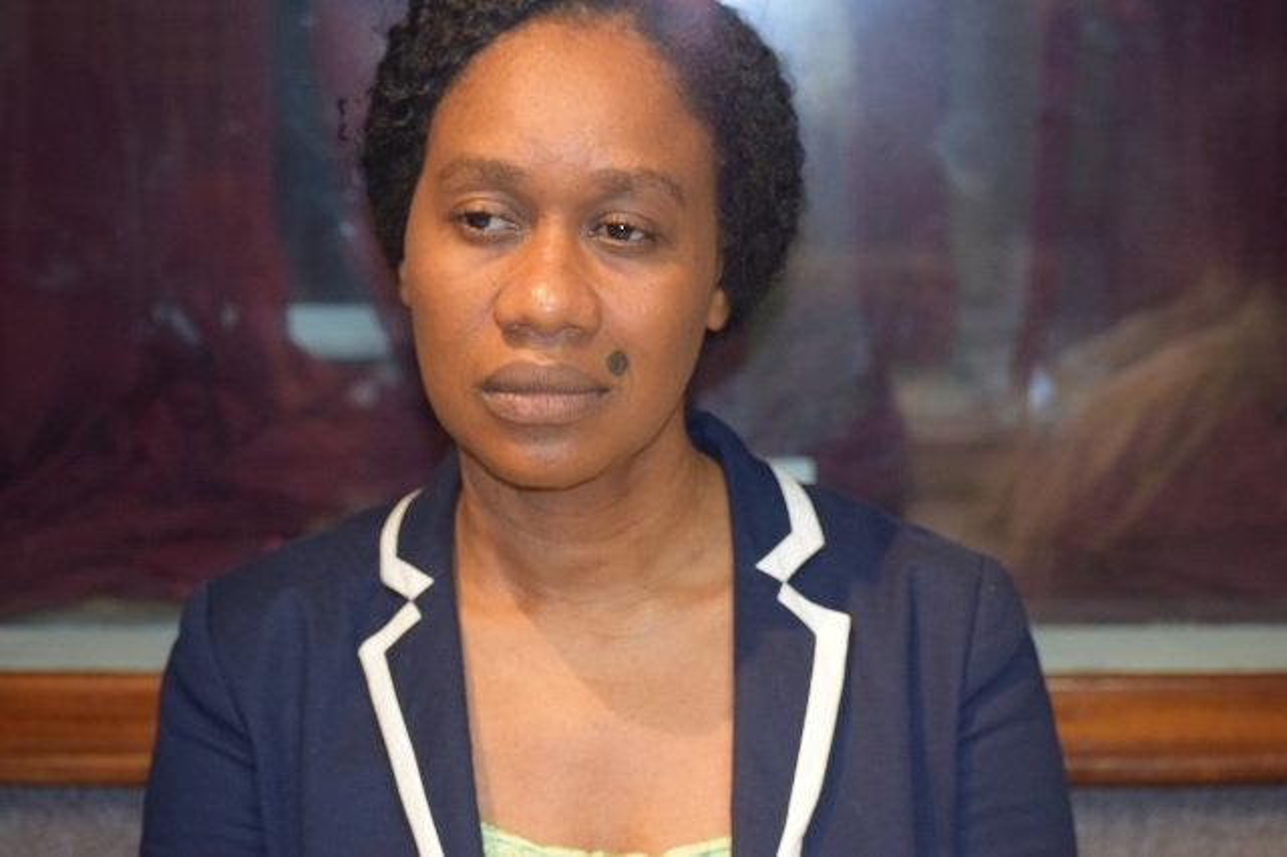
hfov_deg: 24.6
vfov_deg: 16.5
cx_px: 644
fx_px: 2948
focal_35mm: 82
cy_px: 428
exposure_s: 1/60
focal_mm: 55
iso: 900
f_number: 4
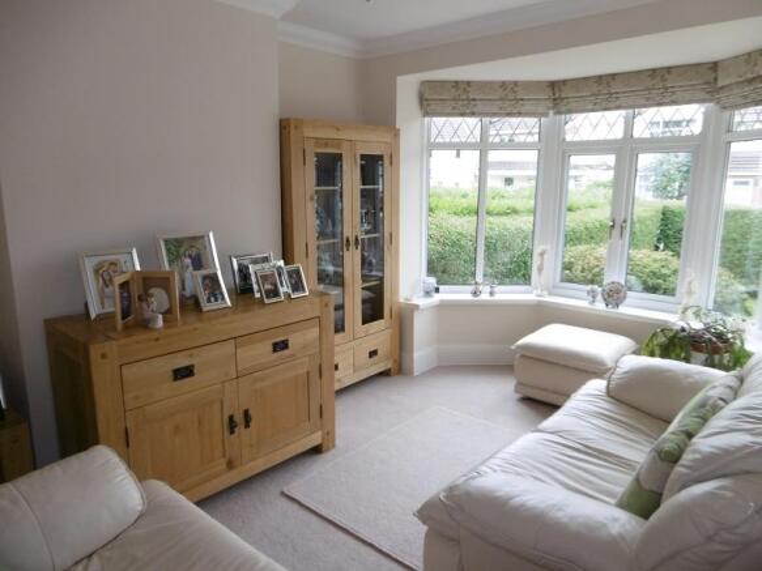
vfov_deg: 56.8
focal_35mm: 24
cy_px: 286
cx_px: 381
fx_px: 528
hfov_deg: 71.6
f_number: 3.1
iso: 160
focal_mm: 4.3
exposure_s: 1/60
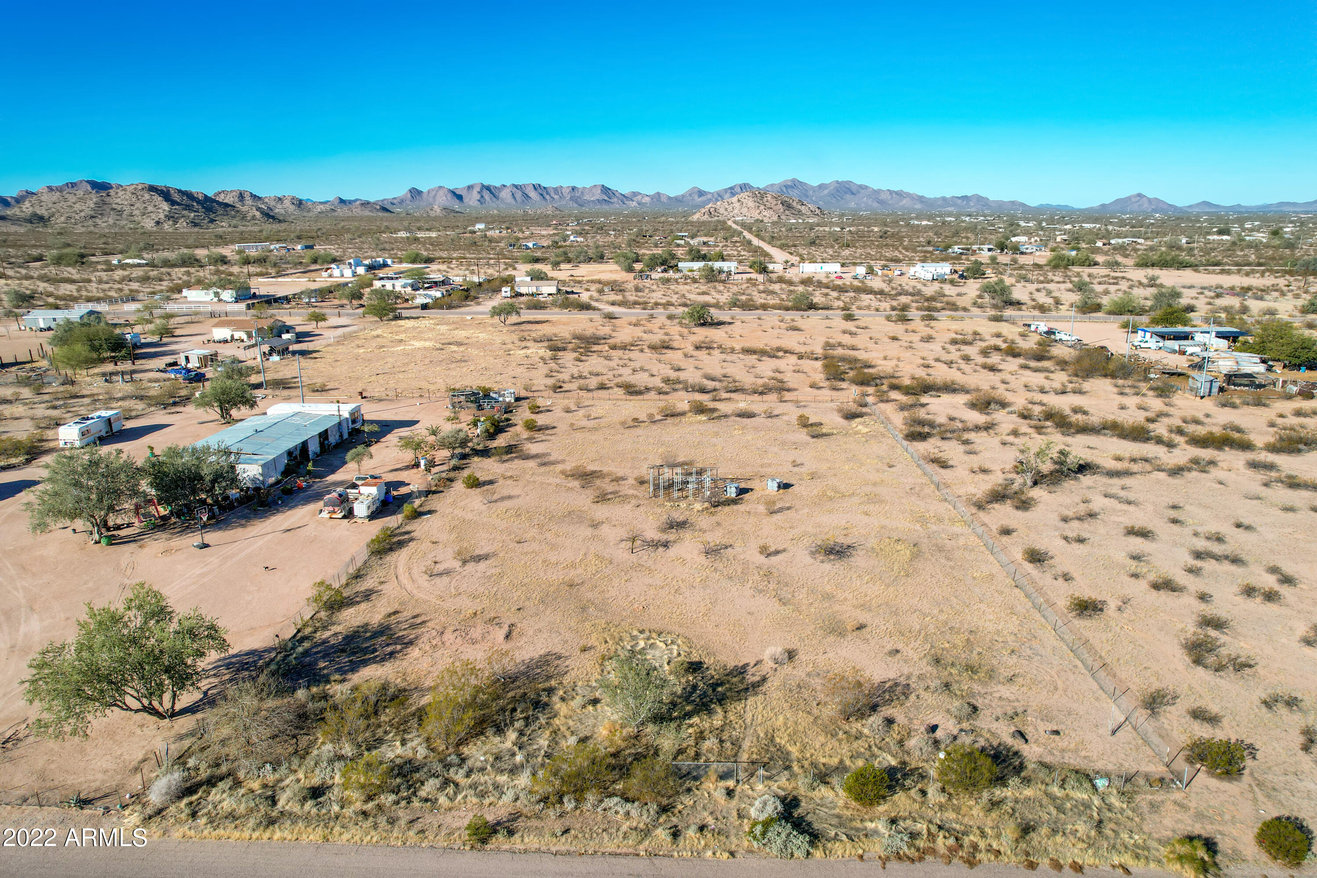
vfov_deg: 57.2
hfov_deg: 78.6
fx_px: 805
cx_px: 658
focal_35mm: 22
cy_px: 439
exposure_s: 1/2000
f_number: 2.8
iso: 100
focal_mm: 8.38
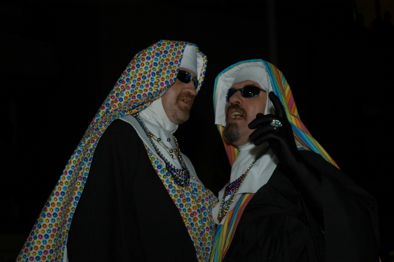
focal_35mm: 90
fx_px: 984
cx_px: 197
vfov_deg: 15.2
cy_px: 131
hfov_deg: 22.6
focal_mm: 60
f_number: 4.5
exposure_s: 1/60
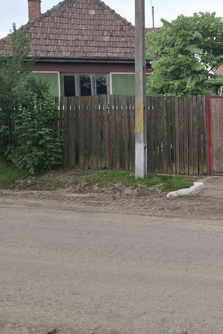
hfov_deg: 26.5
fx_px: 437
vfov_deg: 41.8
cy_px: 144
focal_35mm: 47
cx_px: 243
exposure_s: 1/270
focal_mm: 5.54
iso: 50
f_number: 1.8
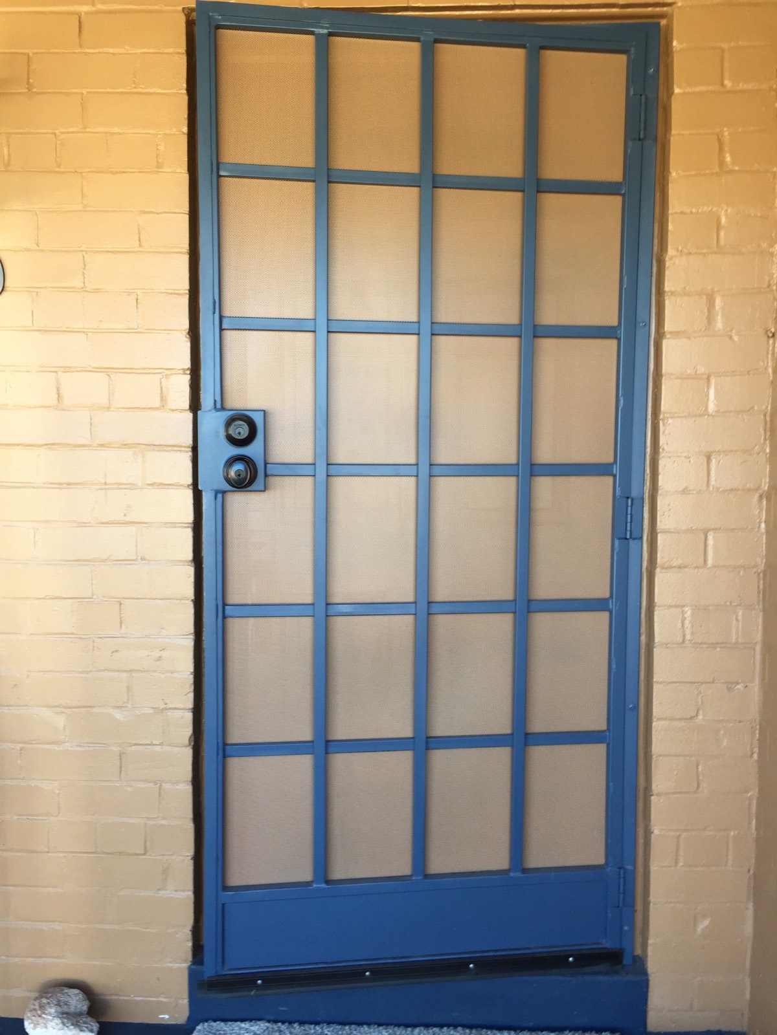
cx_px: 388
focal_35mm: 29
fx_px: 868
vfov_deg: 61.7
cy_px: 518
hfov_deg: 48.2
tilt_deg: -4.8
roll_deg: -0.1
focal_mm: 4.15
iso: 50
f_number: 2.2
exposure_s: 1/120
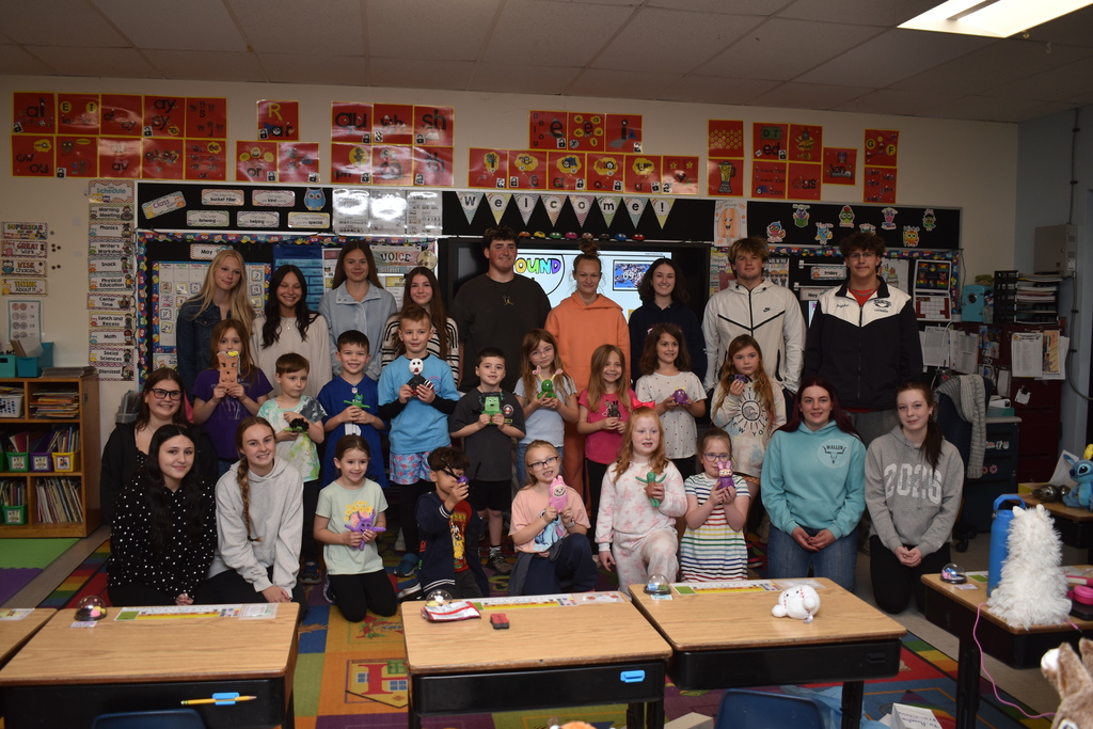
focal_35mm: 32
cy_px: 364
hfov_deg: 59.5
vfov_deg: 41.7
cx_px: 546
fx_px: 956
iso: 160
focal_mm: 21
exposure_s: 1/60
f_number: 4.5
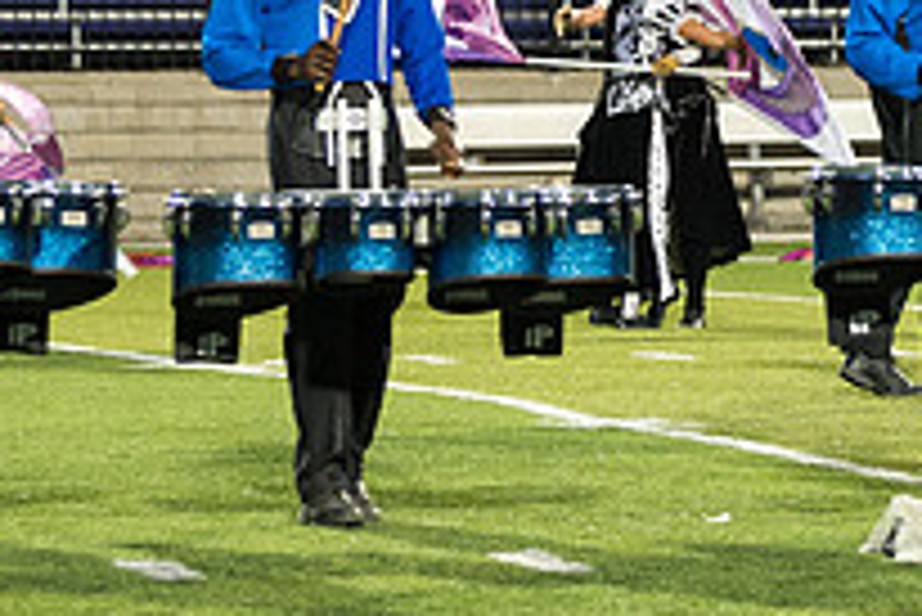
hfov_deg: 5.8
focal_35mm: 357
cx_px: 933
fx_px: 9149
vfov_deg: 3.9
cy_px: 139
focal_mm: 102
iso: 3200
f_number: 4.5
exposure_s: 1/200
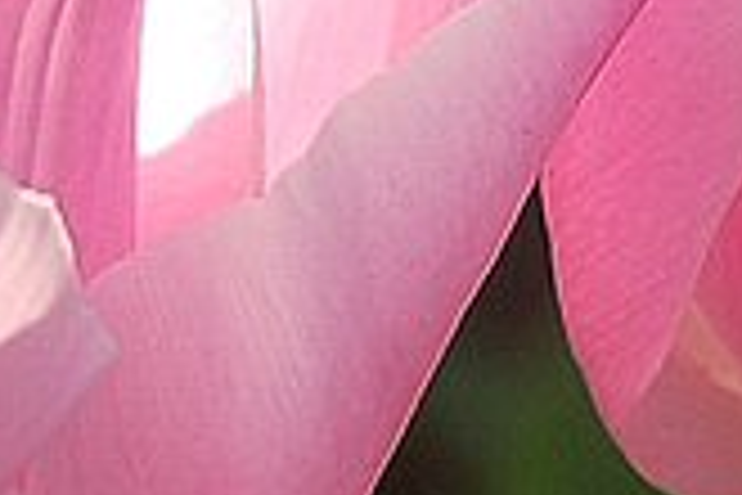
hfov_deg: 5.3
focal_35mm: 390
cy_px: -459
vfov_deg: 3.5
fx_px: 8038
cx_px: 913
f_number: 5.6
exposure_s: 1/250
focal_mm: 42
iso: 200
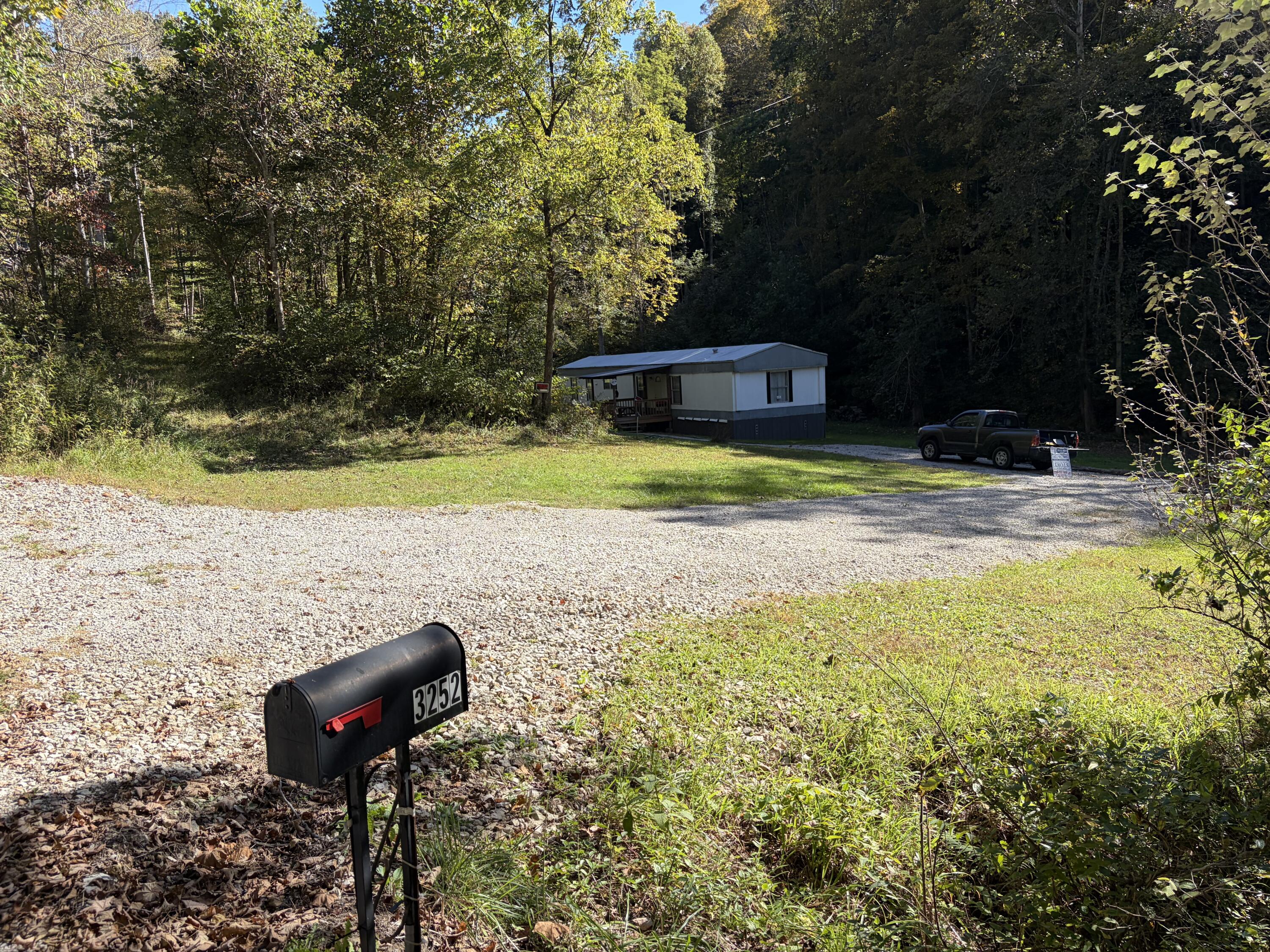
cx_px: 635
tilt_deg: -6.4
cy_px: 476
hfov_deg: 67.3
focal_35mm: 26
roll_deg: +4.0
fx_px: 954
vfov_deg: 53.1
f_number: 1.6
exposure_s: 1/1901
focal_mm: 5.96
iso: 50
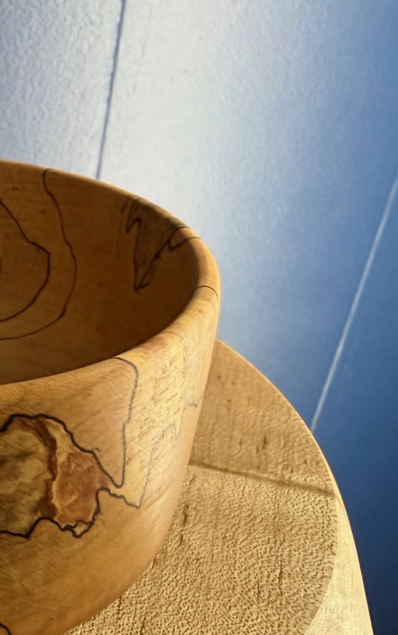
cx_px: -129
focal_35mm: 45
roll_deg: +1.8
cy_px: 368
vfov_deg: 44.2
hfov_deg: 24.6
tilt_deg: -29.6
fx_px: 780
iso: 320
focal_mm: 2.22
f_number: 2.2
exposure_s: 1/76
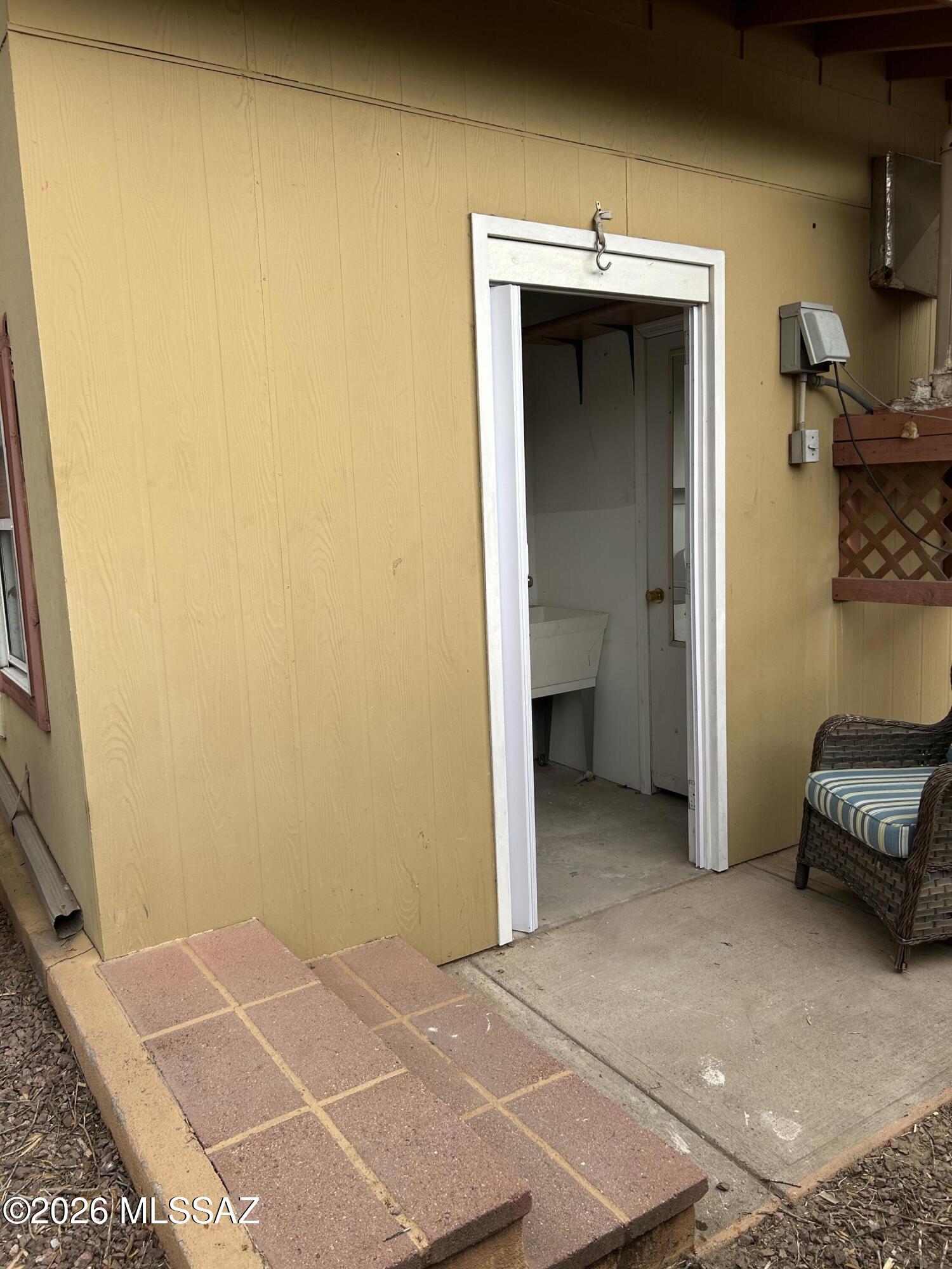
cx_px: 476
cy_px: 634
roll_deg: +2.4
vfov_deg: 67.3
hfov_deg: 53.1
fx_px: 953
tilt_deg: -8.2
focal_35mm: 26
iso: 50
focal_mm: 5.7
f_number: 1.5
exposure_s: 1/298
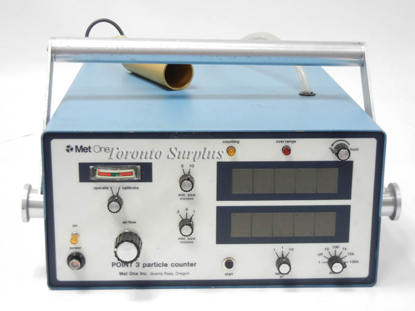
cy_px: 156
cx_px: 208
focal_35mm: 68
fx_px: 815
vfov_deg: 21.6
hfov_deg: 28.6
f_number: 4.1
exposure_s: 1/29.8
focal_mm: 12.2
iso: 400
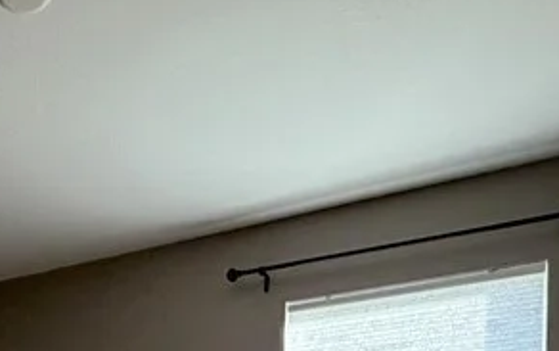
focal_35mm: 52
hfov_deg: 36.6
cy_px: 581
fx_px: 793
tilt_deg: -0.5
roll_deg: -1.0
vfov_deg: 20.0
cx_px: 63
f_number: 2.2
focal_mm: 2.22
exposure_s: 1/120
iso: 320
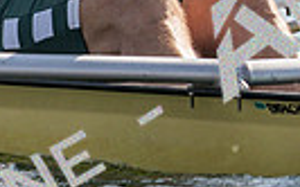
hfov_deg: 1.4
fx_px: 12651
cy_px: -112
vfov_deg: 0.8
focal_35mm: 1548
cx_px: 18
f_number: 6.3
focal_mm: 347
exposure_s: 1/1600
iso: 250
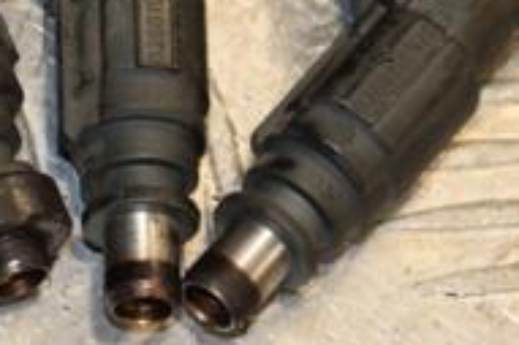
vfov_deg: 2.8
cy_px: 46
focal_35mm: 496
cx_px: -68
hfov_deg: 4.2
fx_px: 7138
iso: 800
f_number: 7.1
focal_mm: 105
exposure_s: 1/200
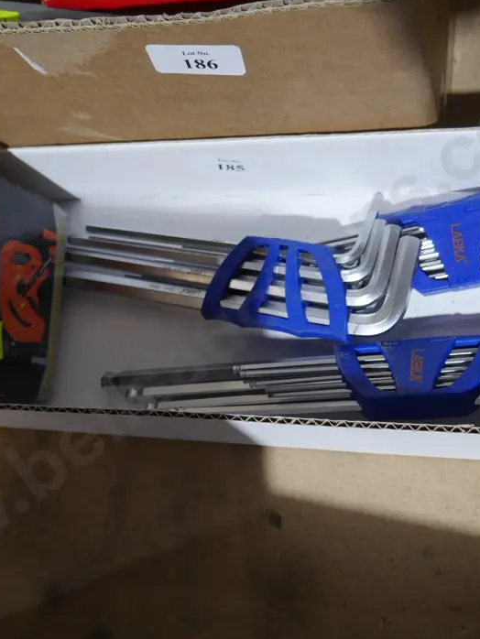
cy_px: 333
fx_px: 813
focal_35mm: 44
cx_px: 227
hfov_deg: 32.9
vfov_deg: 42.9
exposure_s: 1/60
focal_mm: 15
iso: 500
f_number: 3.6
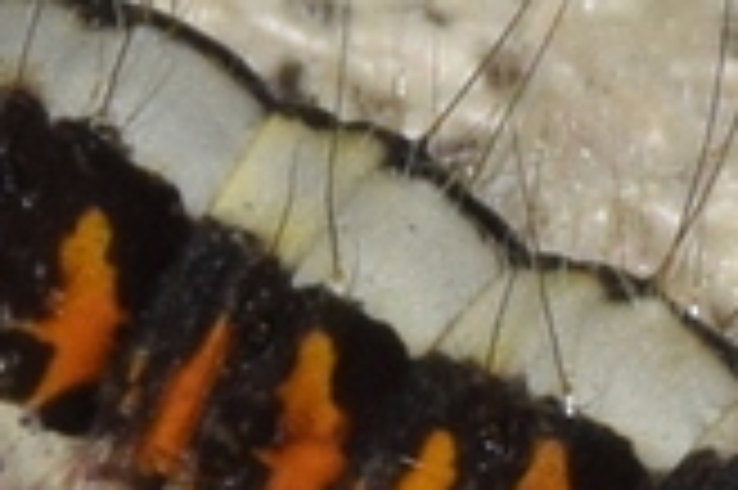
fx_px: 25189
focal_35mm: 1230
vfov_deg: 1.1
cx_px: 333
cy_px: 701
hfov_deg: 1.7
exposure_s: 1/160
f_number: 16
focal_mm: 140
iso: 400
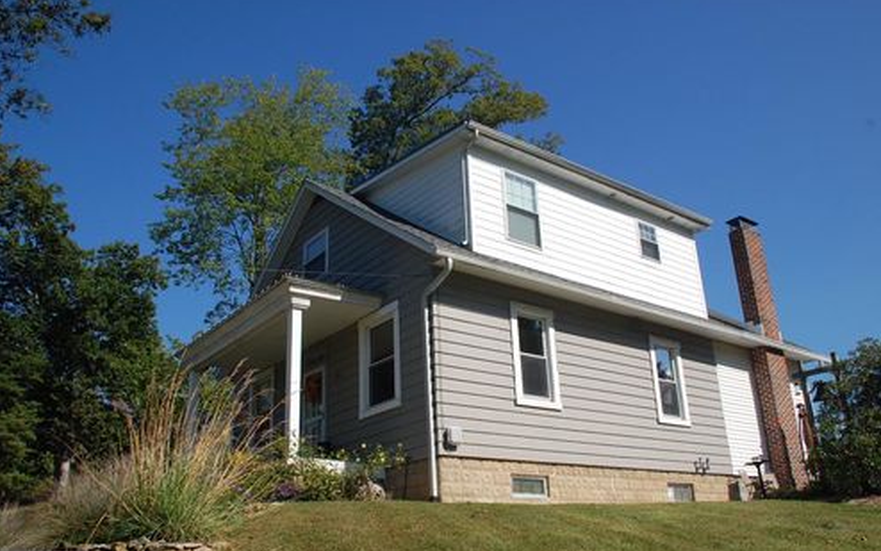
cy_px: 286
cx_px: 442
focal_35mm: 34
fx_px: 817
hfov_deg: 56.7
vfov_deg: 37.3
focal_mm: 22
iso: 200
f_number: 10
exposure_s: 1/400
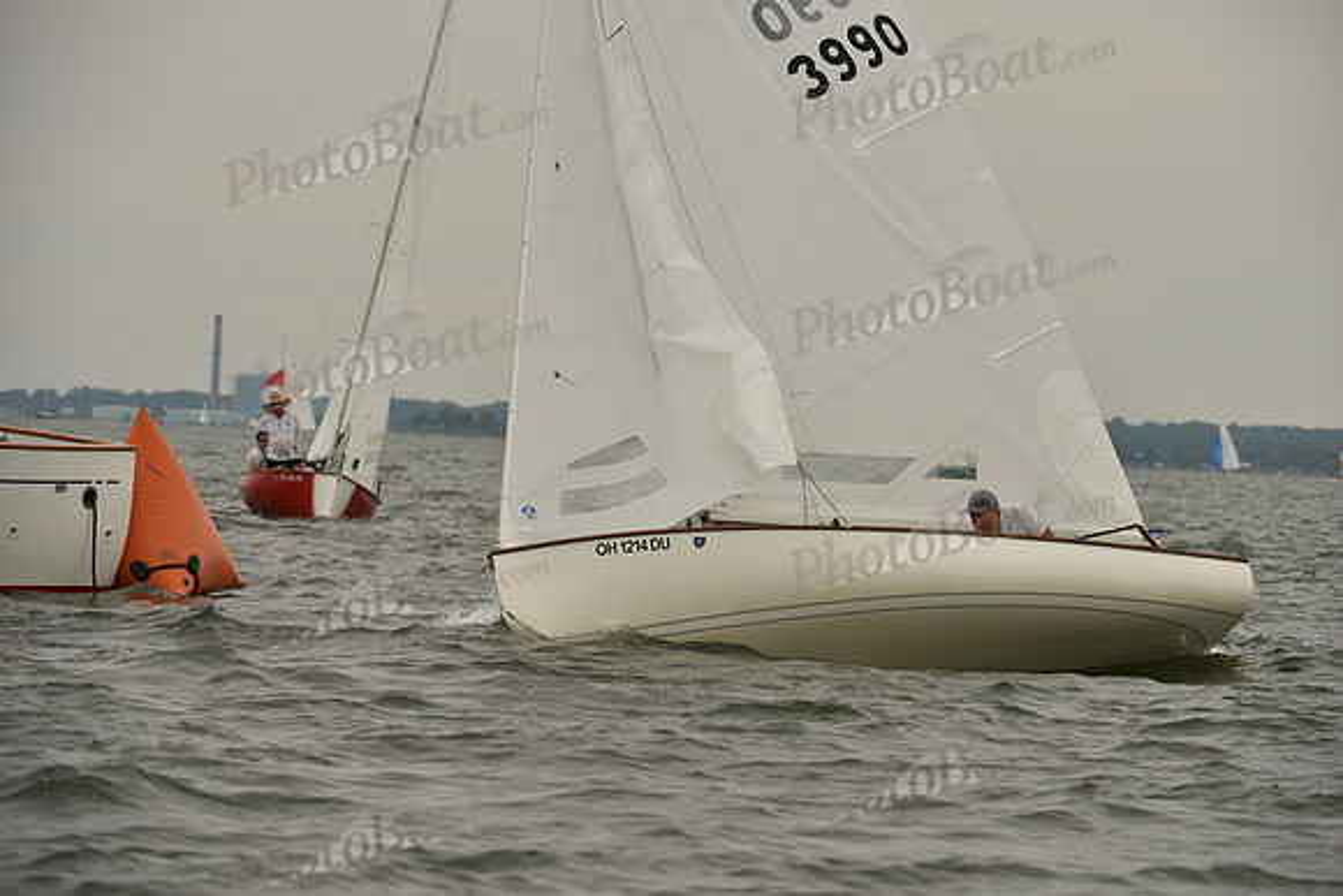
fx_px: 8955
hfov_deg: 8.6
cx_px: 672
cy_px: 448
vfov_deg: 5.7
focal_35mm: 240
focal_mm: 240
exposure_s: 1/1000
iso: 400
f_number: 6.3
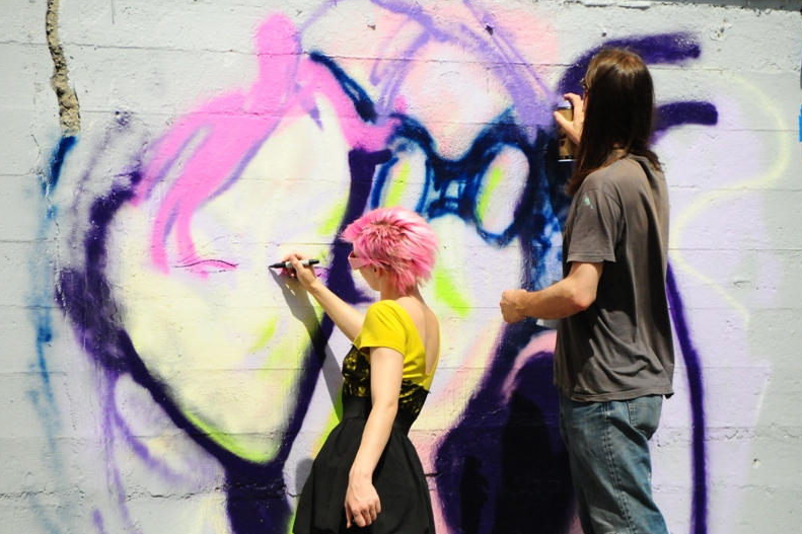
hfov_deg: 6.8
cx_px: 403
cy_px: 267
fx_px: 6748
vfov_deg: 4.5
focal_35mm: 303
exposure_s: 1/8000
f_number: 5.6
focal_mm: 200
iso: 2000
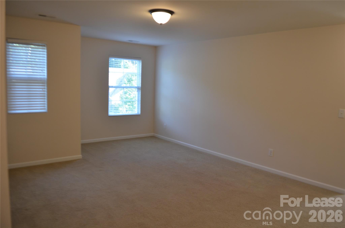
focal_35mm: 27
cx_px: 172
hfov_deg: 67.5
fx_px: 258
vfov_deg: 47.7
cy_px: 114
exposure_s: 1/60
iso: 400
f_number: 4
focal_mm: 18
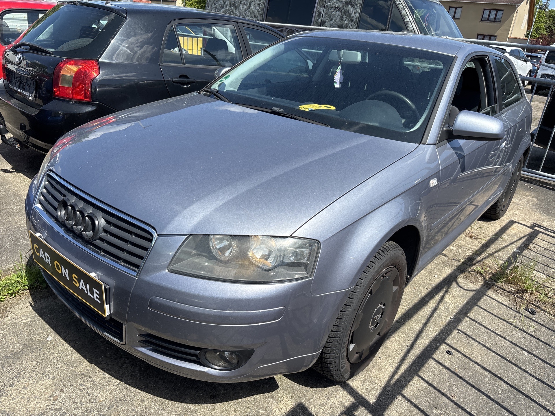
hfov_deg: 67.3
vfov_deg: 53.1
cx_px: 278
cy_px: 208
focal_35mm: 26
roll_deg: -5.2
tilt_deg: -20.9
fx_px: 417
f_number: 1.6
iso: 50
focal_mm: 5.96
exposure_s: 1/2639
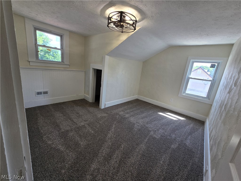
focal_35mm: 13
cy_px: 90
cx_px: 120
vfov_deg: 89.9
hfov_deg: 106.2
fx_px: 91
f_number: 2.2
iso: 80
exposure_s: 1/120
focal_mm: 2.2
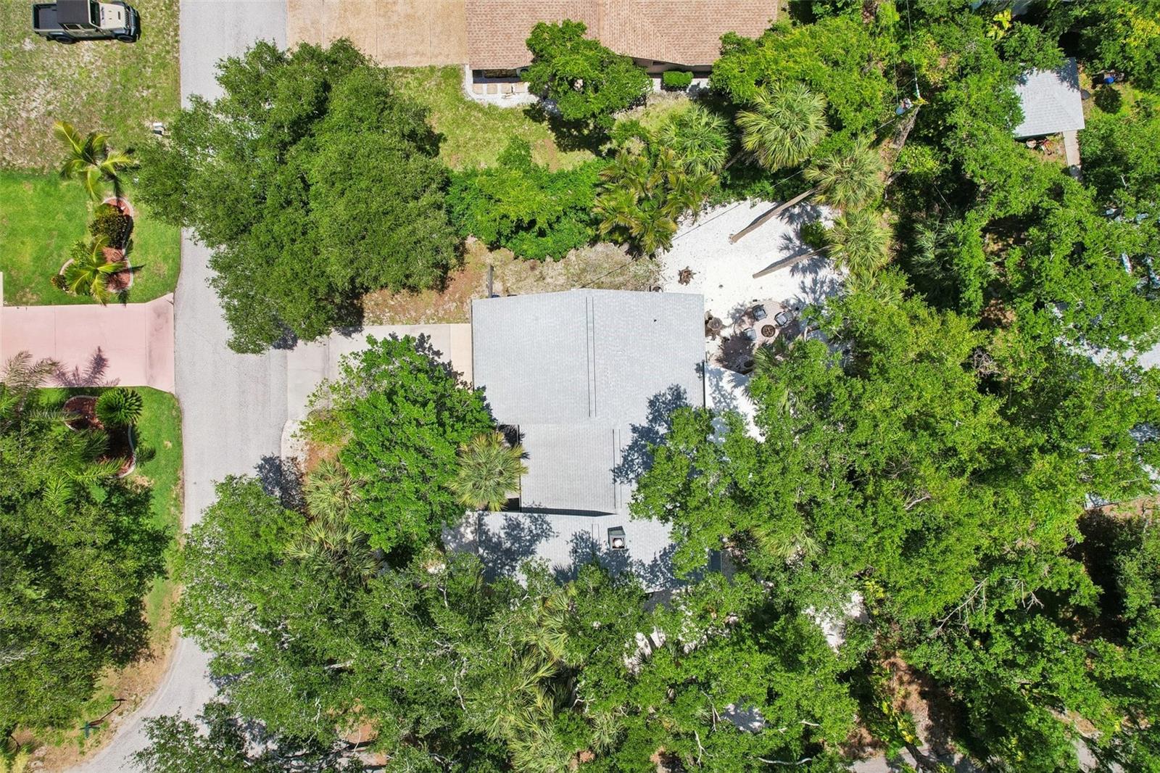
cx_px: 580
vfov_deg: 57.2
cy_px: 386
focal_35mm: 22
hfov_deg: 78.6
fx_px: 709
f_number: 2.8
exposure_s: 1/320
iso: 100
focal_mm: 8.4
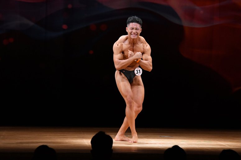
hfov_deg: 8.1
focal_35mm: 255
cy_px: 80
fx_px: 1706
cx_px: 120
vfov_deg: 5.4
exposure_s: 1/400
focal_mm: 170
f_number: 5.6
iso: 3200
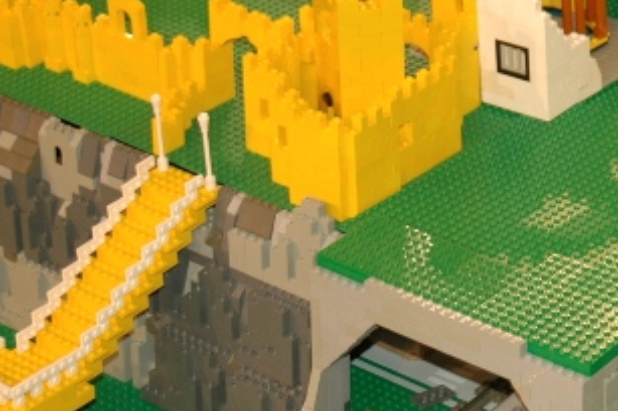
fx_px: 2281
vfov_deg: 10.3
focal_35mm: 133
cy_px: 130
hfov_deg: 15.2
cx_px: 564
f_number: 4.2
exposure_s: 1/80
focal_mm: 34
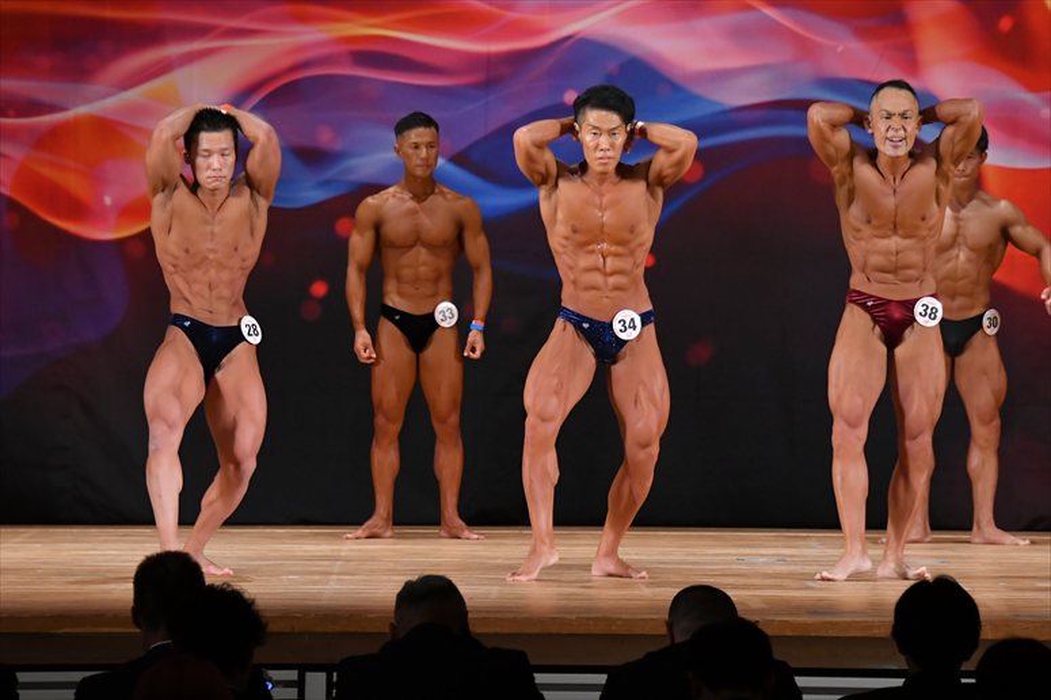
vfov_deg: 6.8
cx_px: 526
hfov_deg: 10.2
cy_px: 350
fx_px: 5894
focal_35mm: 202
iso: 3200
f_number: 5.6
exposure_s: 1/400
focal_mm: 135
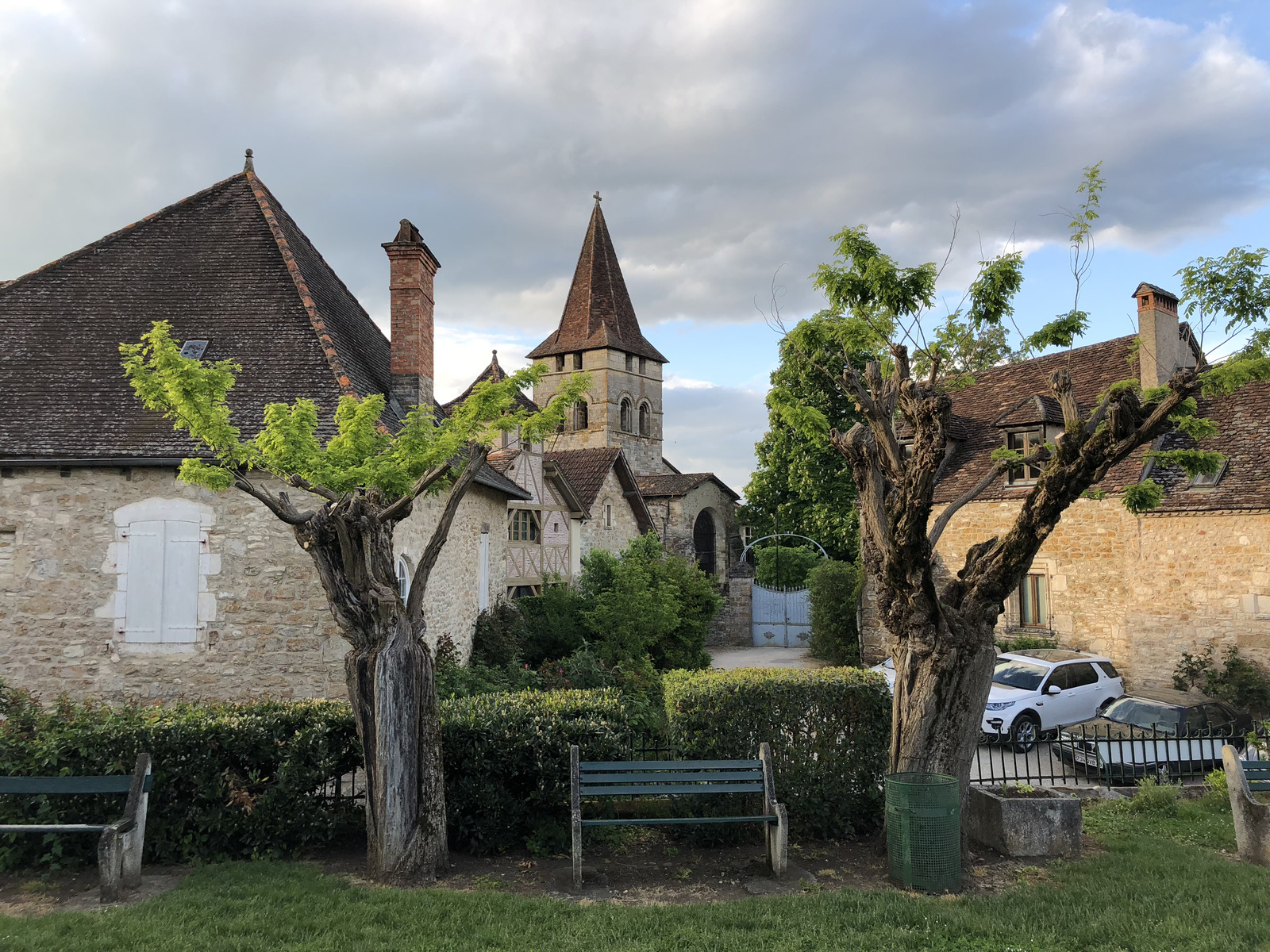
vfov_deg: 49.7
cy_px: 476
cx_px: 635
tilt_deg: +6.2
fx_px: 1027
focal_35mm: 28
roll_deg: +0.9
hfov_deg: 63.4
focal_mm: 4
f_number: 1.8
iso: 20
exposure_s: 1/432
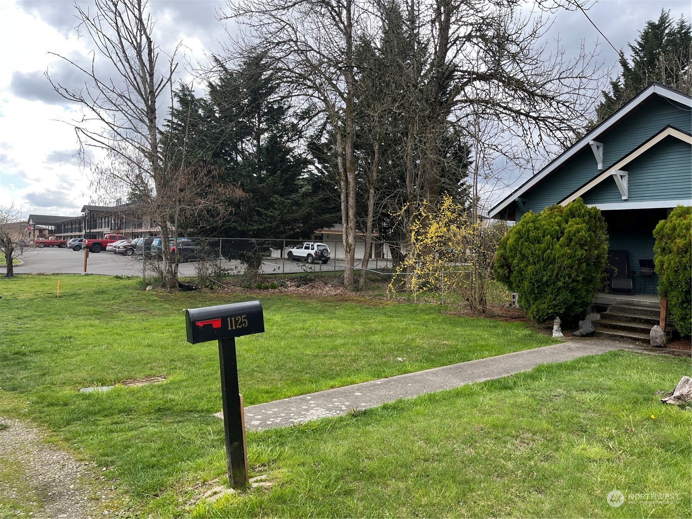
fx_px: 520
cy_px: 260
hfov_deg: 67.3
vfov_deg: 53.1
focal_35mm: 26
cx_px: 346
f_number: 1.6
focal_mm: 5.1
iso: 50
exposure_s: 1/631
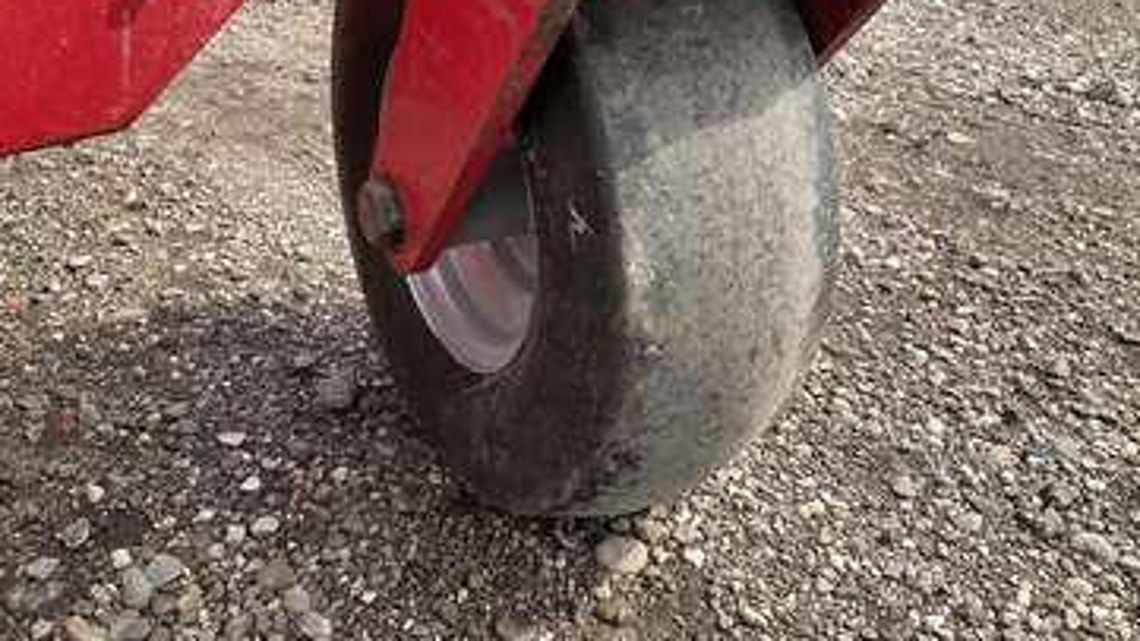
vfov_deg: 33.5
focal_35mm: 35
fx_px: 1058
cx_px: 572
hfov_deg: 56.6
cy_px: 231
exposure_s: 1/446
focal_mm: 3
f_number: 1.8
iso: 25
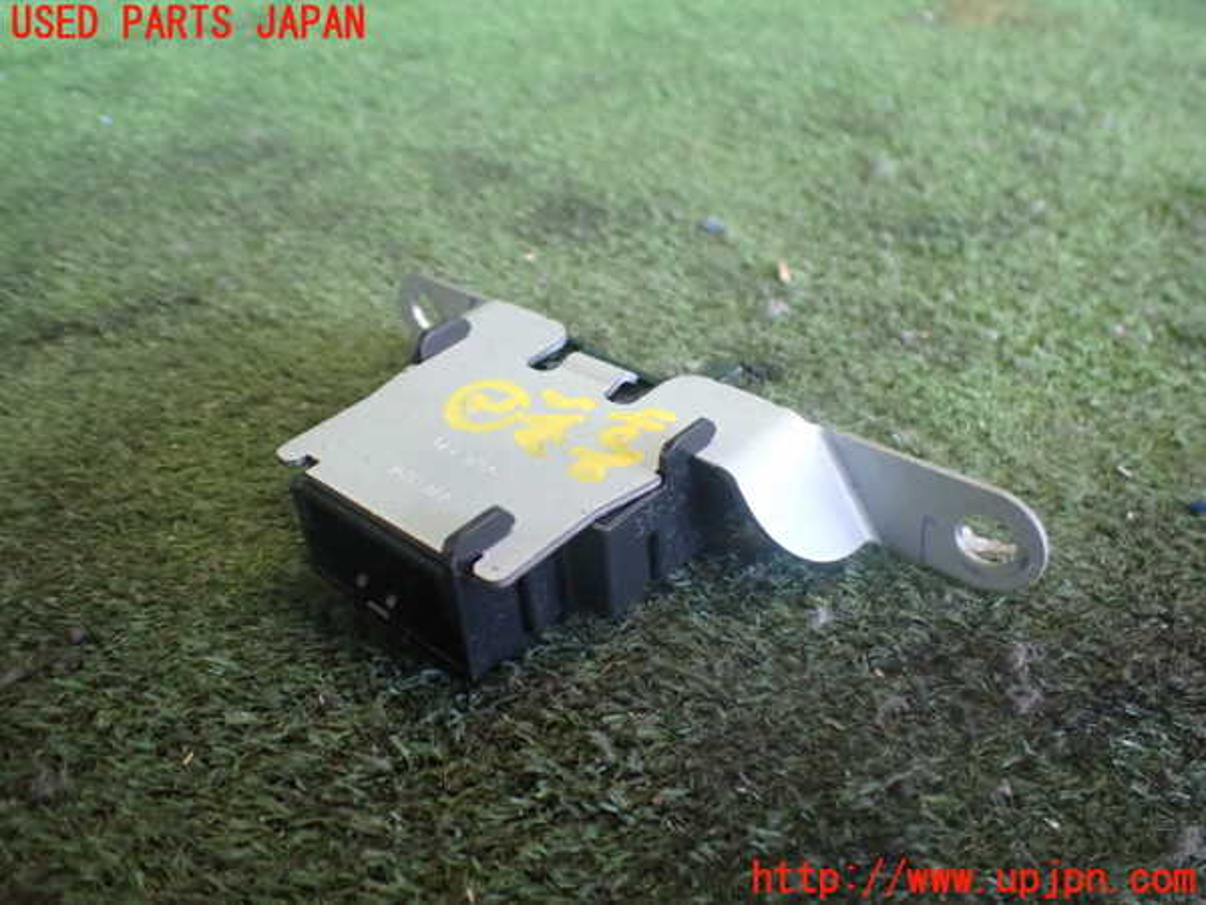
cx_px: 603
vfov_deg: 46.8
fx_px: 1045
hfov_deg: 60.0
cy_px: 452
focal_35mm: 30
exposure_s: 1/100
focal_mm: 5.4
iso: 800
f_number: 2.3
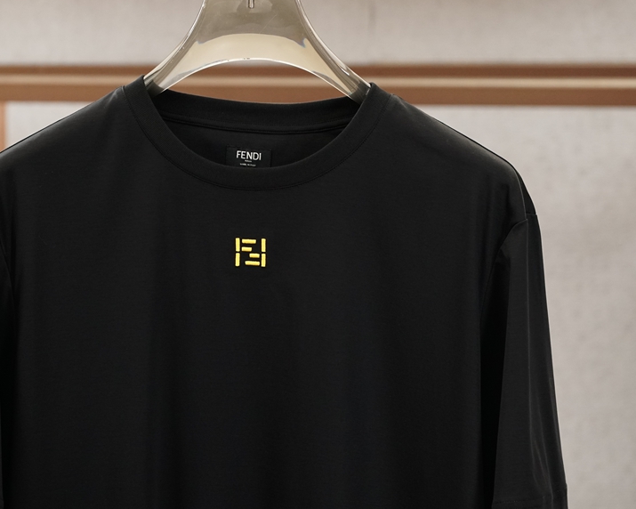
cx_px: 260
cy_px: 239
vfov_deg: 13.0
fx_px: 2240
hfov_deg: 16.1
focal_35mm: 119
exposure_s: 1/125
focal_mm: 56
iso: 1250
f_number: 4
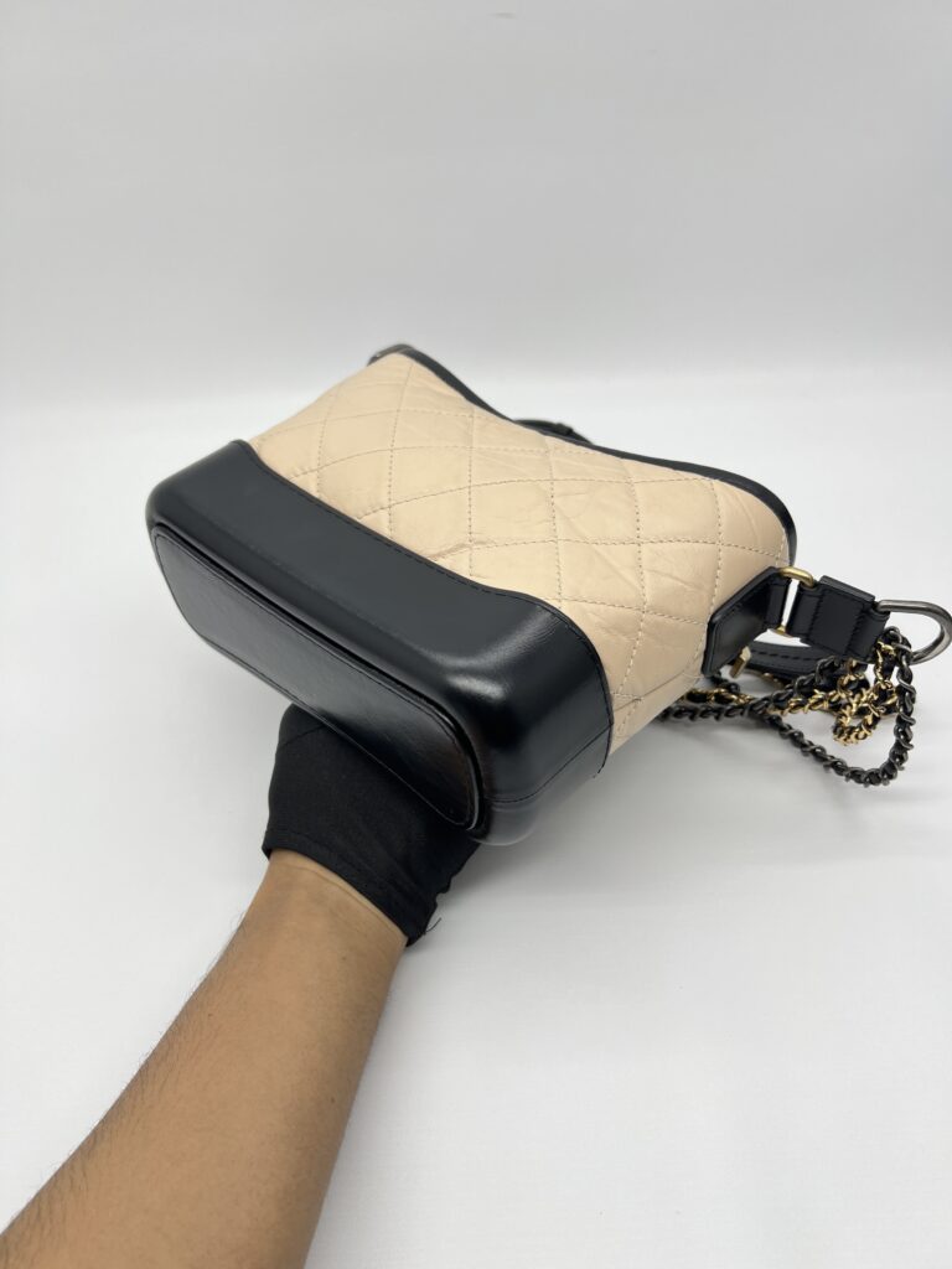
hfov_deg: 53.1
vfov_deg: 67.3
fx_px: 953
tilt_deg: -41.4
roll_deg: +4.1
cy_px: 634
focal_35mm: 26
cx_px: 476
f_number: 1.5
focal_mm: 5.7
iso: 32
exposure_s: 1/111
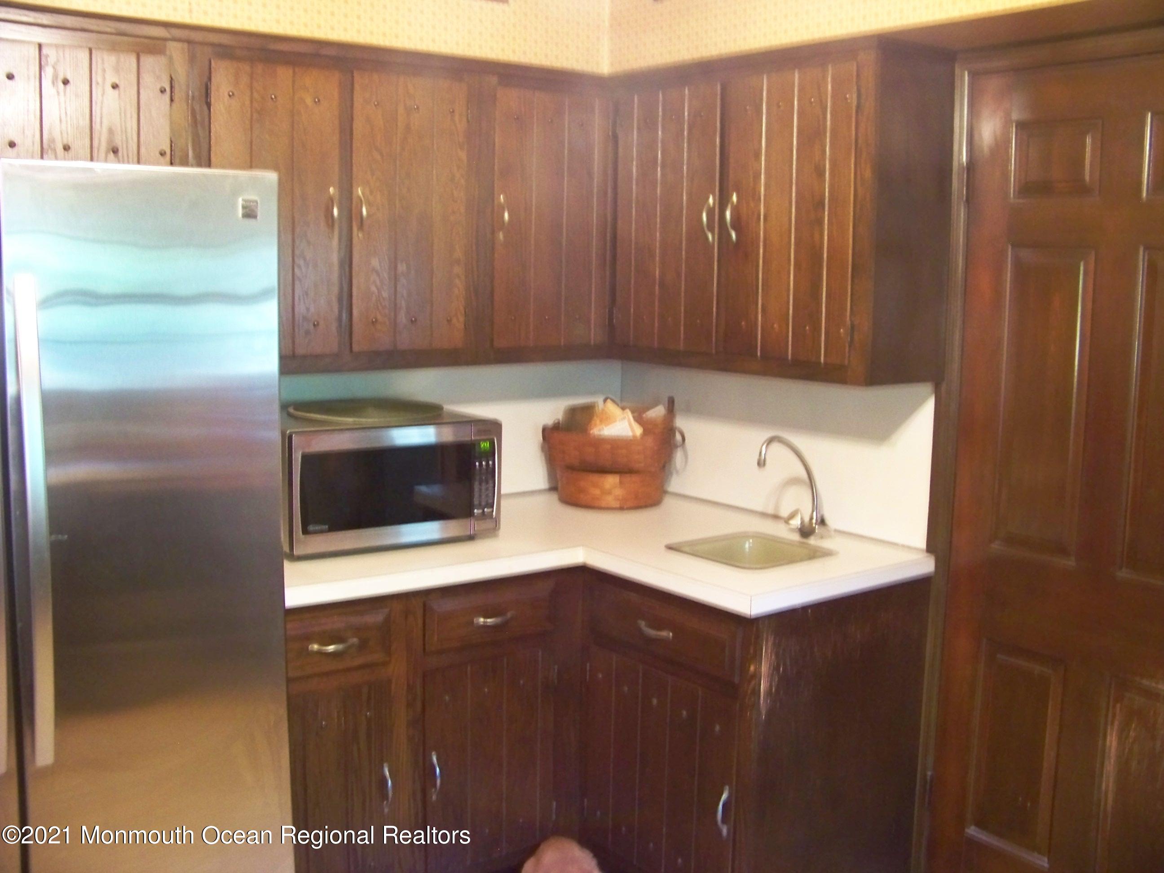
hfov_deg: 51.4
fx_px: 1211
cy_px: 436
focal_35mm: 36
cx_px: 582
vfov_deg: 39.7
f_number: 2.8
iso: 400
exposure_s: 1/4
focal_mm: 5.85
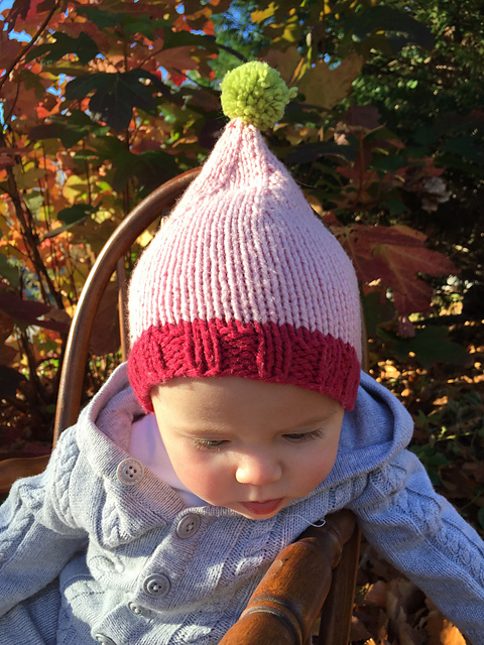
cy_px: 322
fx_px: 541
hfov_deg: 48.2
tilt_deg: -3.8
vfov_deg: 61.7
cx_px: 242
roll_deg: +5.5
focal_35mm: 29
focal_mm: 4.15
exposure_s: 1/388
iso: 32
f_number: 2.2
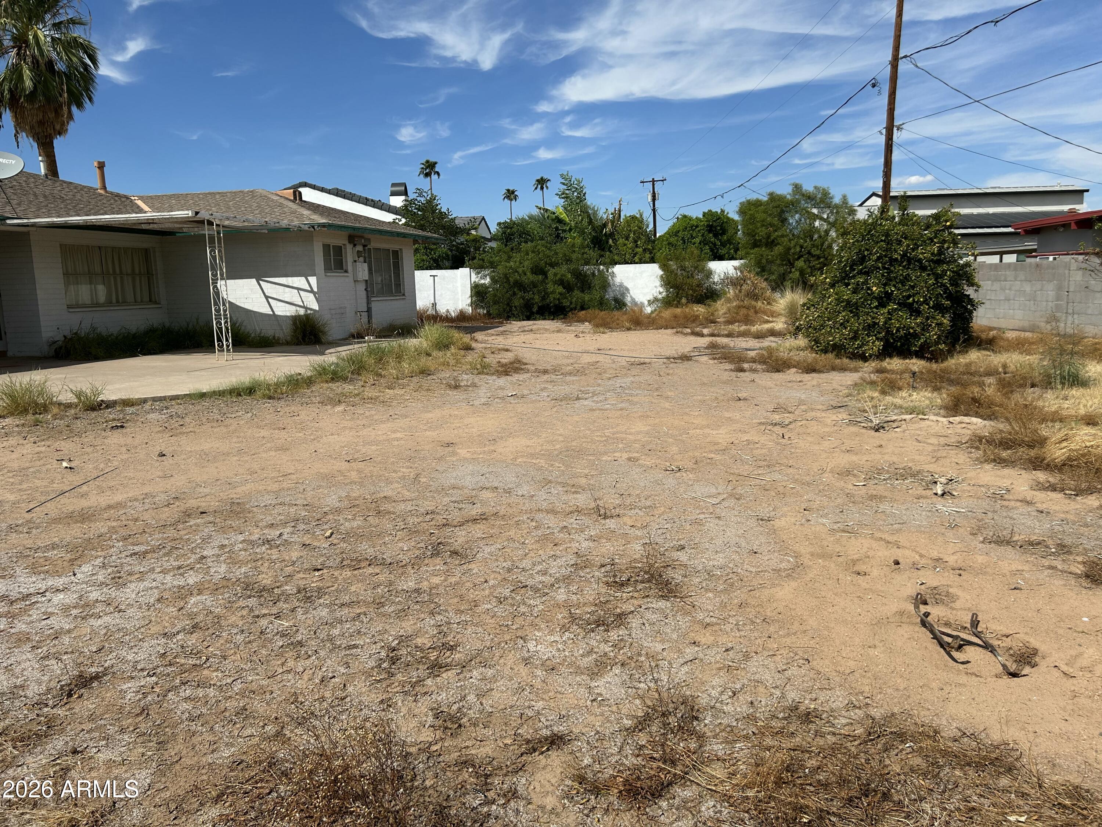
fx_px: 828
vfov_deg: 53.1
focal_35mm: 26
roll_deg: +2.0
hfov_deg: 67.3
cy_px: 414
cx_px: 551
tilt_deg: -7.6
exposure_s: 1/6211
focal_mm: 5.7
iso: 50
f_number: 1.5
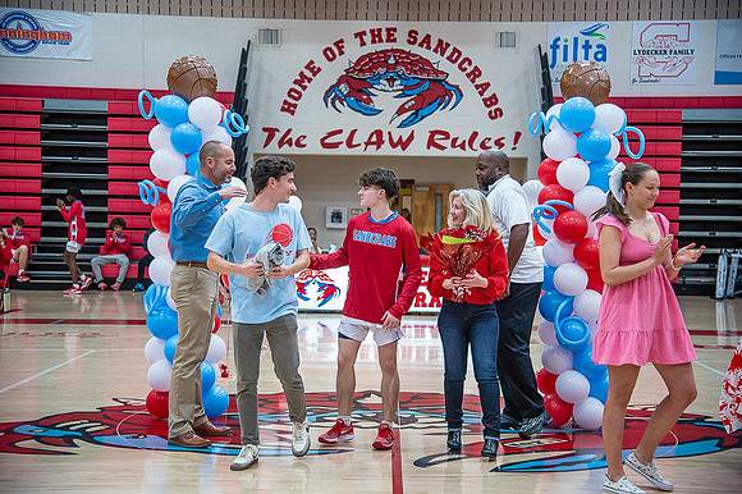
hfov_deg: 31.0
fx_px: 1339
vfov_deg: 20.9
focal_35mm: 65
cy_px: 247
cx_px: 371
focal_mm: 65
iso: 2000
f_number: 4
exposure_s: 1/320
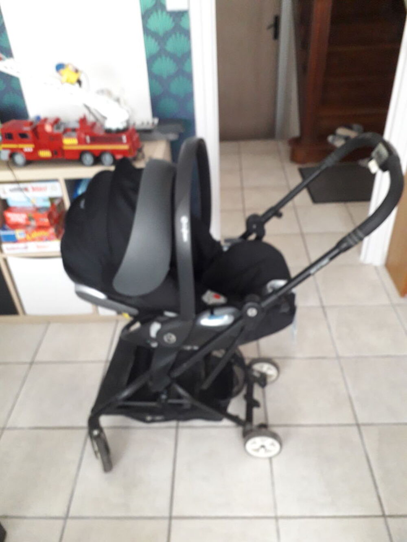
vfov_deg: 65.3
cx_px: 204
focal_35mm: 27
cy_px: 271
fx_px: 423
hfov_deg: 51.4
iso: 320
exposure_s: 1/25
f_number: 1.9
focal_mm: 3.6
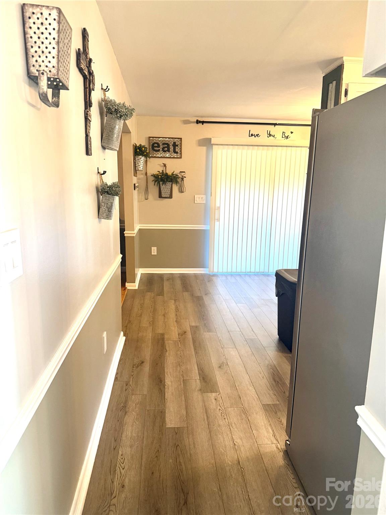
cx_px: 193
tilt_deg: -11.2
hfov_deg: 56.8
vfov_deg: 71.6
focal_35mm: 24
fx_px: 357
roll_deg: -0.9
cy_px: 258
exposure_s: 1/60
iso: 250
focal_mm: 6.76
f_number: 1.78
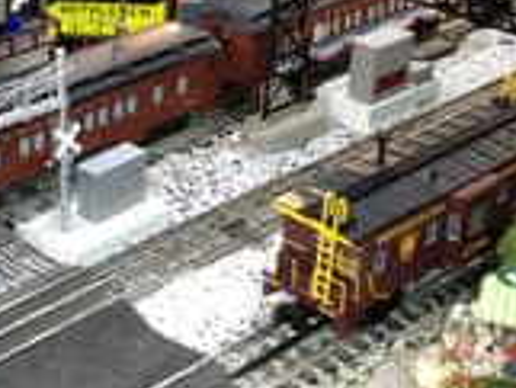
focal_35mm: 87
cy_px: -48
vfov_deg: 16.4
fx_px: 1298
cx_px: -16
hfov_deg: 21.6
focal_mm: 4.28
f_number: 2.4
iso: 200
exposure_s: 1/20
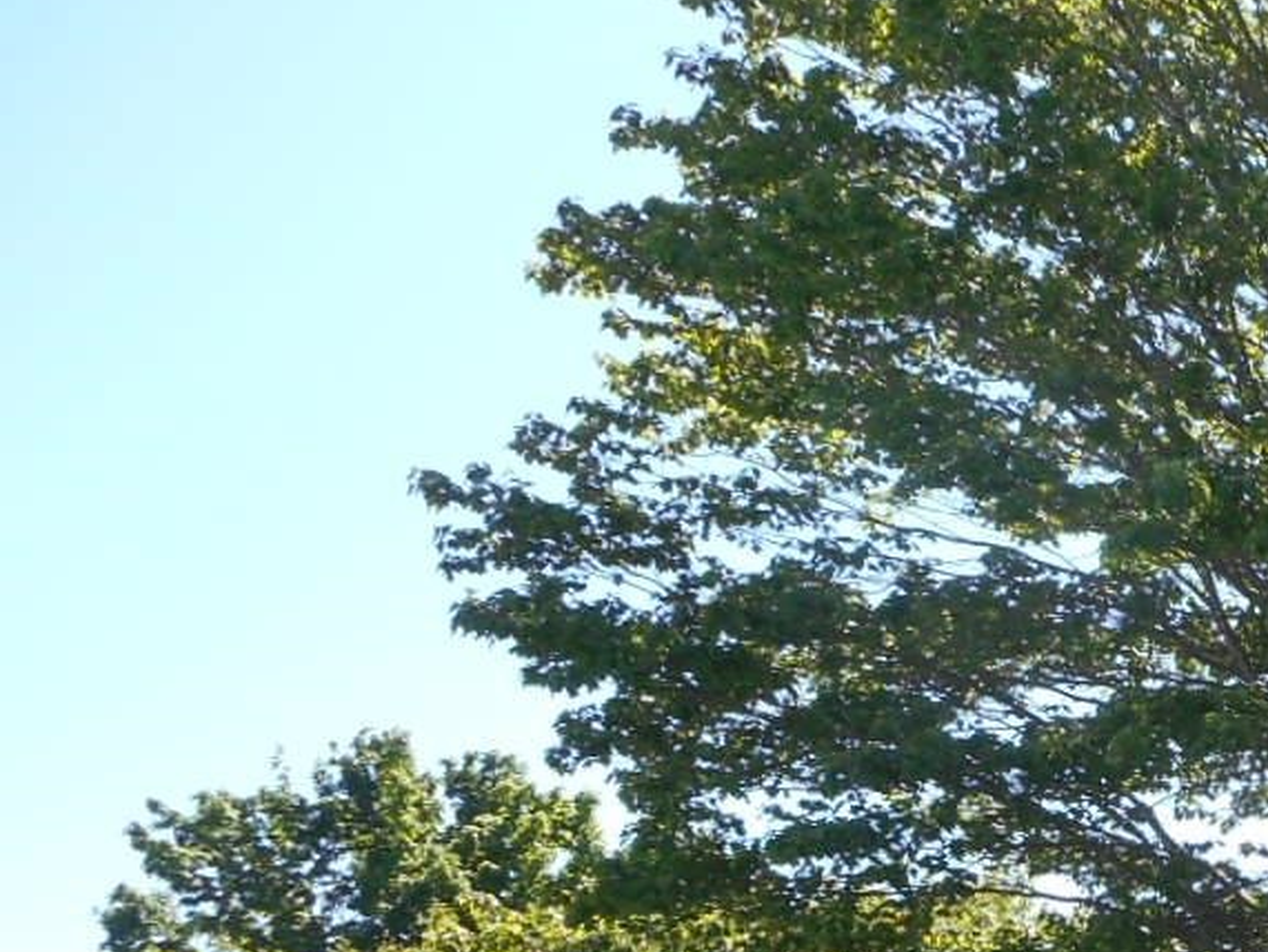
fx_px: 2566
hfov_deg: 24.8
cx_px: 1561
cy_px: 968
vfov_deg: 20.3
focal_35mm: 70
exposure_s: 1/250
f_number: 3.7
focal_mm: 4.5
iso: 80
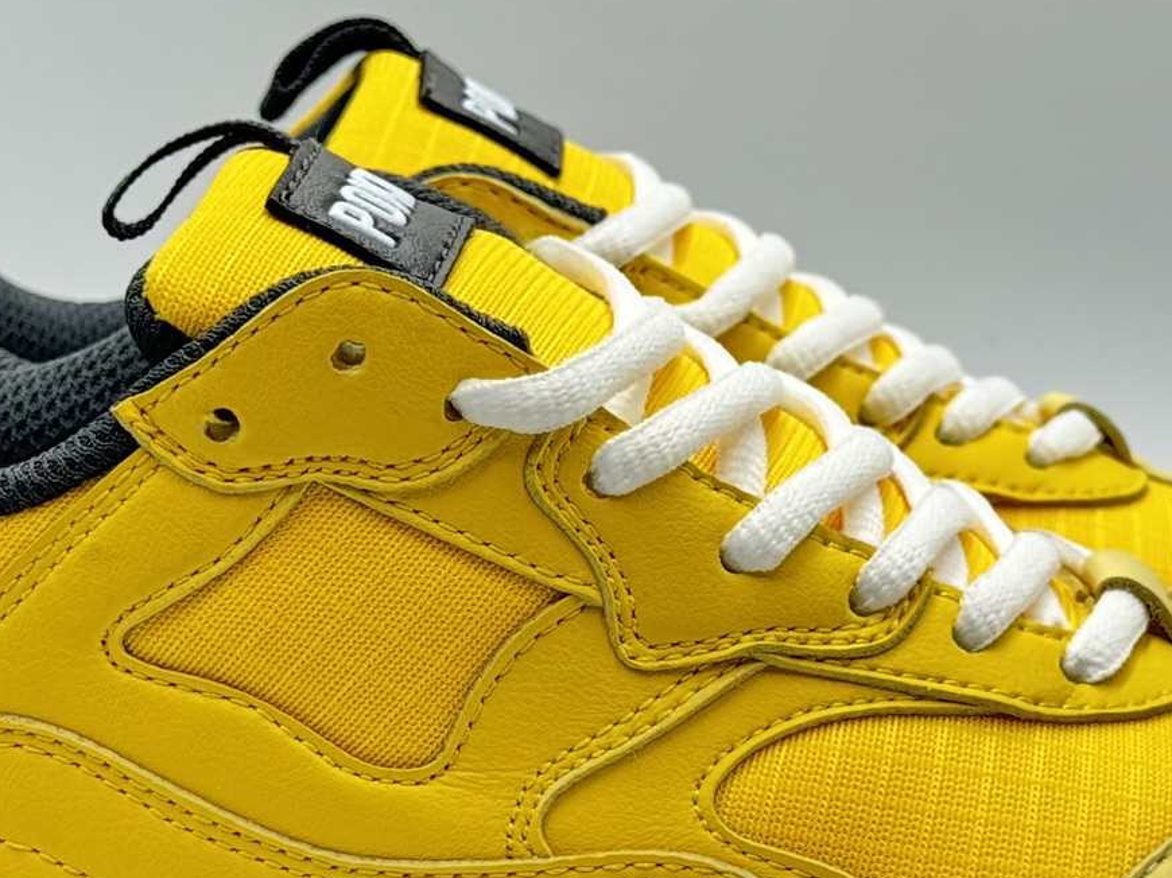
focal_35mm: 113
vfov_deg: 13.1
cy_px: 552
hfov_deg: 17.4
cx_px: 613
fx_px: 3825
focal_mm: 6.86
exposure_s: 1/100
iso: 50
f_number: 1.78
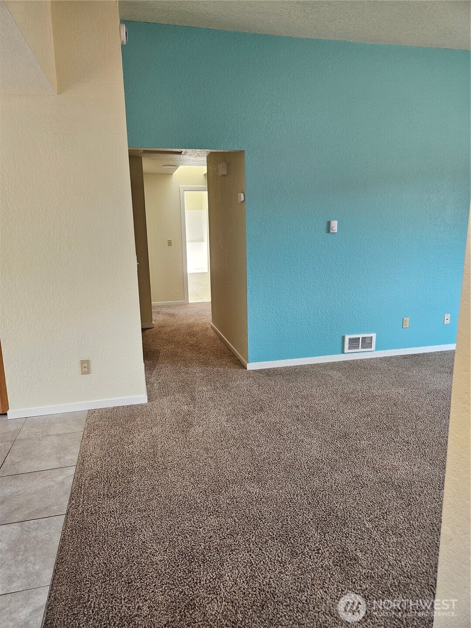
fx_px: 417
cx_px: 236
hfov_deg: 58.9
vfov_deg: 73.9
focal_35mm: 23
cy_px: 314
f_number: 1.8
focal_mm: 5.4
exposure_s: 1/120
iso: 100
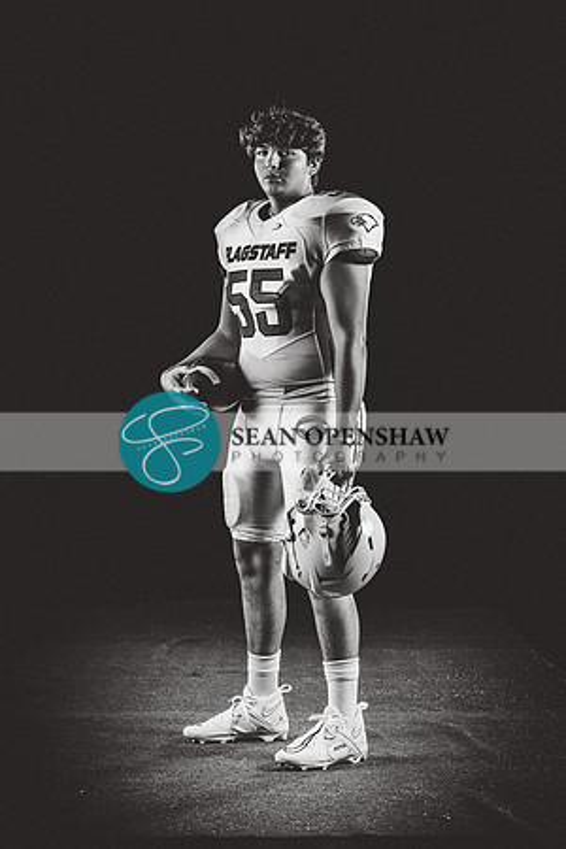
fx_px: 1863
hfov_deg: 17.3
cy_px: 424
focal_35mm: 79
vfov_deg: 25.7
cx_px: 283
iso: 160
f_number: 4
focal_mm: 79
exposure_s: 1/160
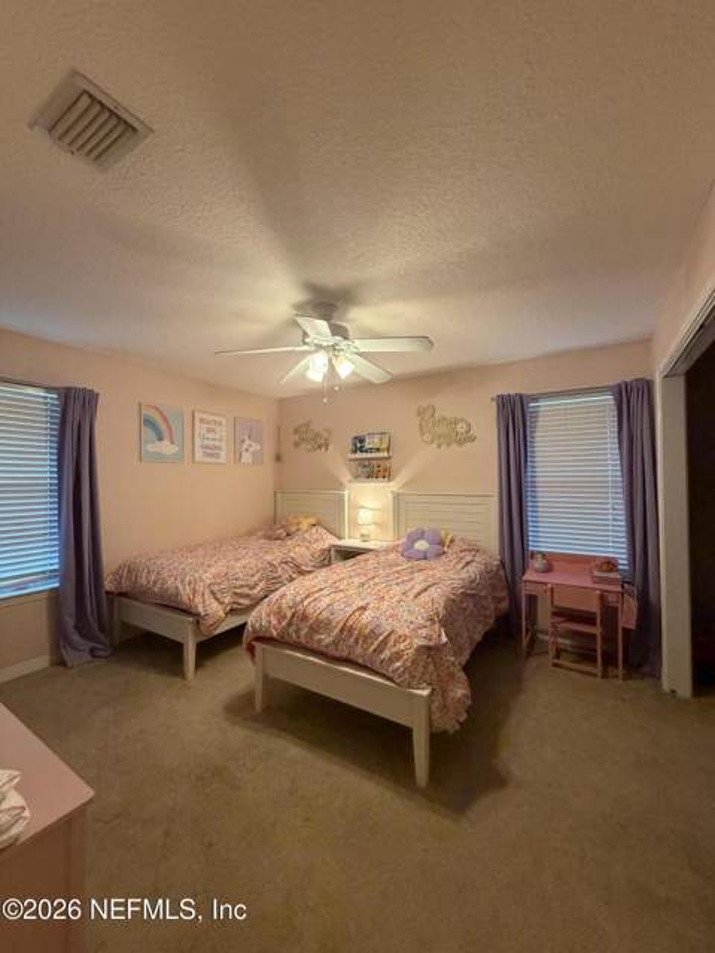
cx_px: 358
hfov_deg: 85.7
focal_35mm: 14
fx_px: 386
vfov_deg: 102.1
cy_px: 476
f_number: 2.2
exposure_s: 1/60
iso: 400
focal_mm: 2.22
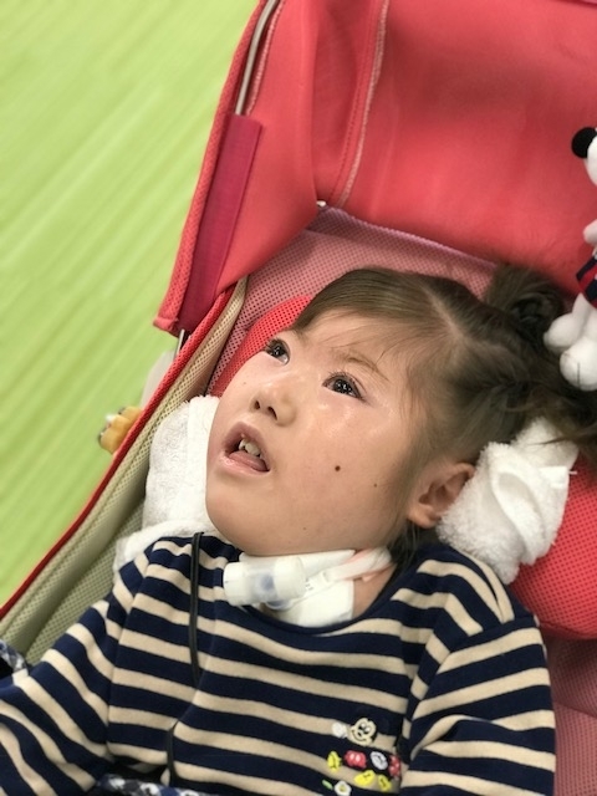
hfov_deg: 25.7
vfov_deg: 33.8
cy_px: 398
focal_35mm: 57
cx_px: 298
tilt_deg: -48.3
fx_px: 1311
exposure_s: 1/50
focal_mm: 6.6
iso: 100
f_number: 2.8
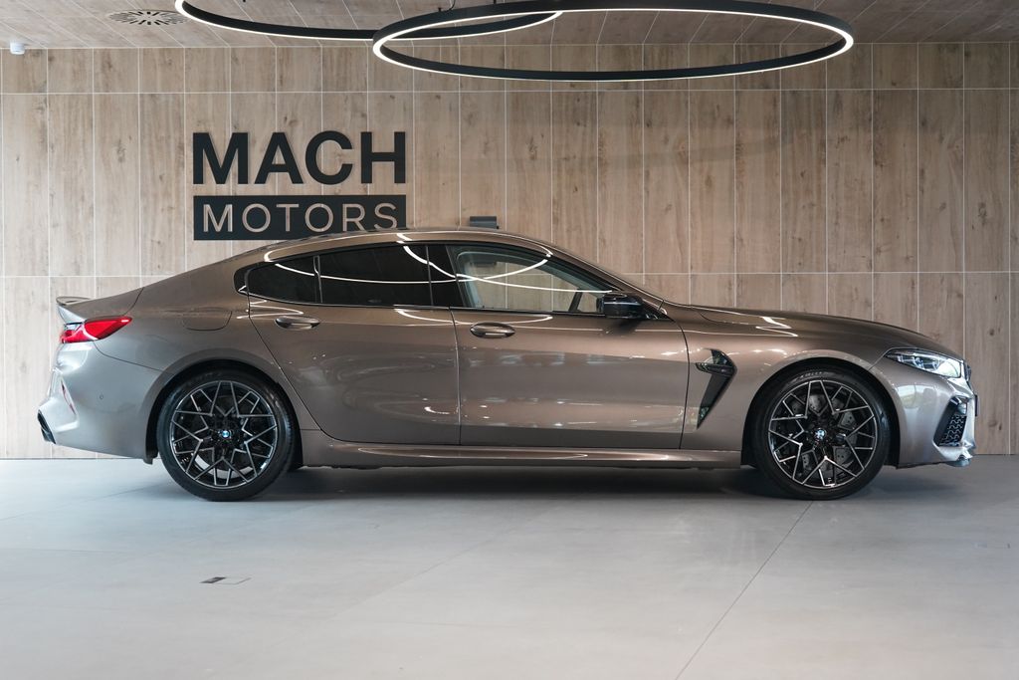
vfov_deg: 23.4
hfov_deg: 34.5
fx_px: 1642
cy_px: 340
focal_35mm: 58
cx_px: 510
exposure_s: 1/160
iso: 3200
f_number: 5
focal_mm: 58
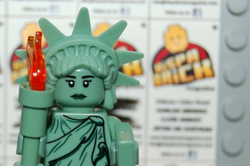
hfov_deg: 14.3
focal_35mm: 143
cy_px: 139
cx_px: 69
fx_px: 991
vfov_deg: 9.6
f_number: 5.6
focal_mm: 55
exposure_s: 1/60
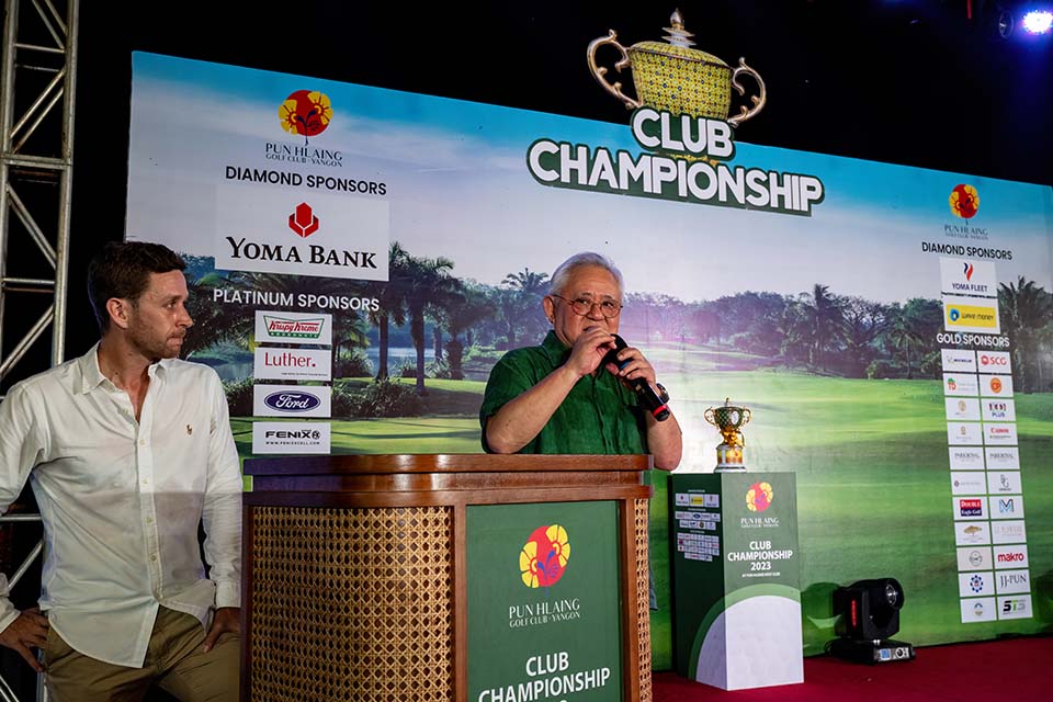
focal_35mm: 36
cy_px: 351
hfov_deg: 53.1
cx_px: 526
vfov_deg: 36.9
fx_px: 1053
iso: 2000
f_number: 6.3
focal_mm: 36
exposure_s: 1/200
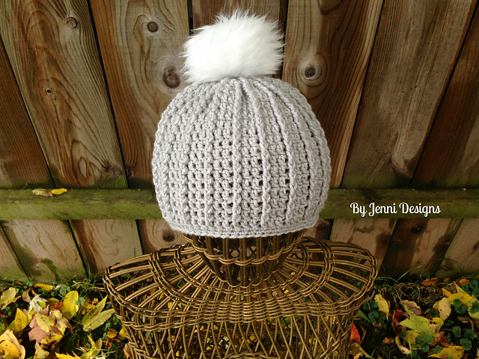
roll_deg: -0.8
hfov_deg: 55.4
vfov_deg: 42.9
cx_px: 240
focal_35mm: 33
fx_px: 457
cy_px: 180
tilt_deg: -44.2
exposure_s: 1/120
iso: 64
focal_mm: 4.12
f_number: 2.4
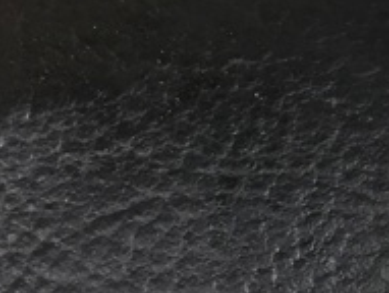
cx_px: 532
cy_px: 87
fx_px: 1092
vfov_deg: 15.3
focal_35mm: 97
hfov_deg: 18.5
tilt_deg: -80.6
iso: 125
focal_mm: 4.15
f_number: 2.2
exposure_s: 1/33
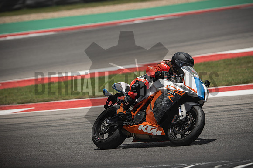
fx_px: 2109
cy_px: 84
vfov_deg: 4.6
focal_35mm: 300
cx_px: 126
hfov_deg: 6.9
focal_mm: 200
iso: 125
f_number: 3.2
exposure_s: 1/2000
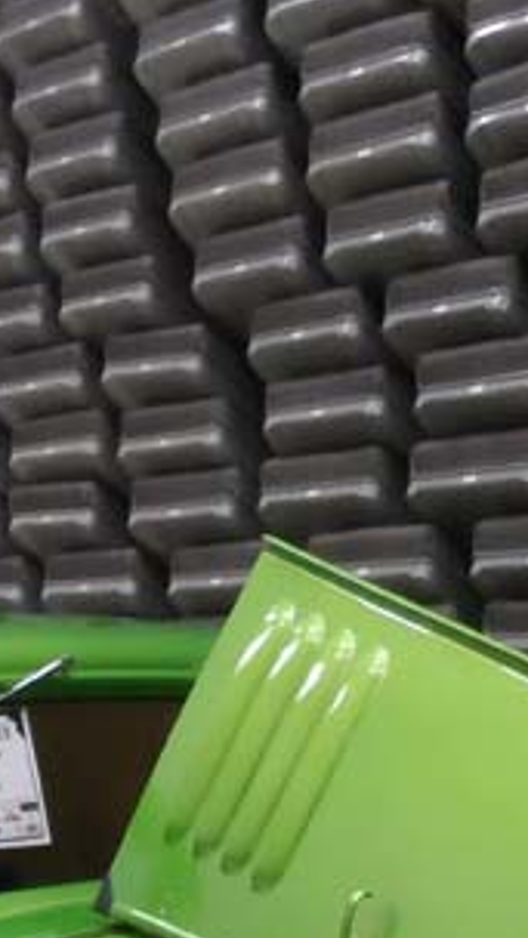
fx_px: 2190
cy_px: 1172
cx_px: 111
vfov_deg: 22.1
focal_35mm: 88
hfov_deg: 13.7
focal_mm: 4
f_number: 3.2
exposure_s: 1/30
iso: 320
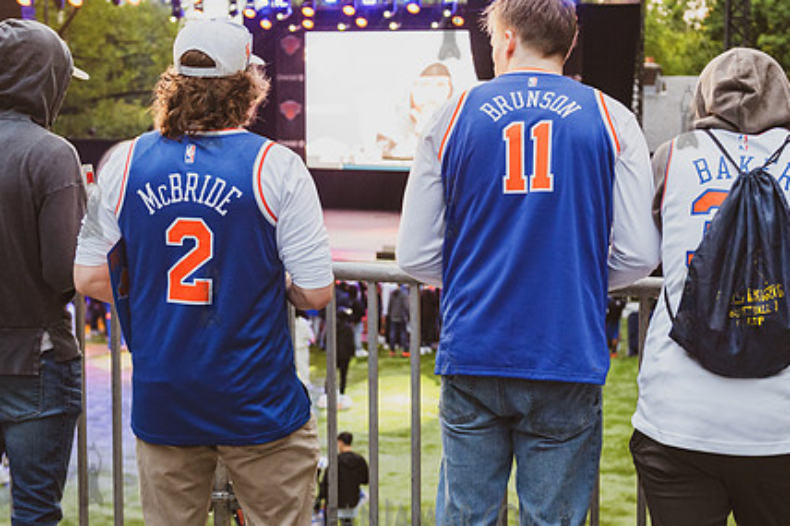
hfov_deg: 33.9
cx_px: 449
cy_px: 206
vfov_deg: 22.9
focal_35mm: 59
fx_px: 1294
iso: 2500
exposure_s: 1/400
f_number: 3.2
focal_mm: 42
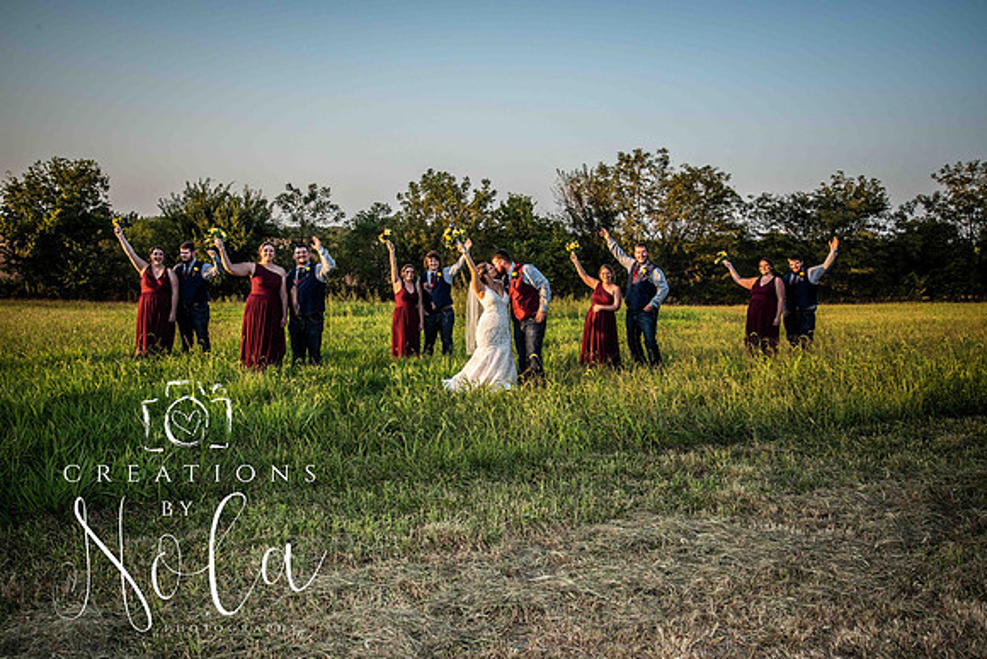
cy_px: 330
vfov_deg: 37.9
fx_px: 960
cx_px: 494
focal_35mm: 35
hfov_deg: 54.4
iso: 400
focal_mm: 35
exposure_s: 1/250
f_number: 10
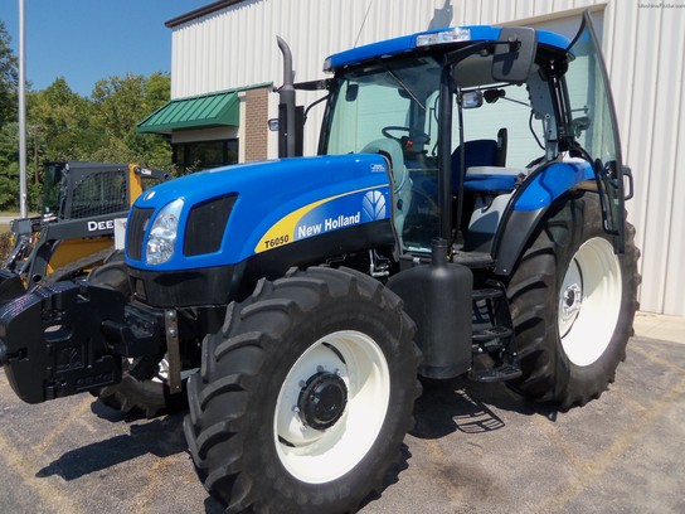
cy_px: 257
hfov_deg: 63.4
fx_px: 554
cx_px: 342
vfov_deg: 49.7
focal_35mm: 28
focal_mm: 5.1
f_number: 3.9
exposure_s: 1/640
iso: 64
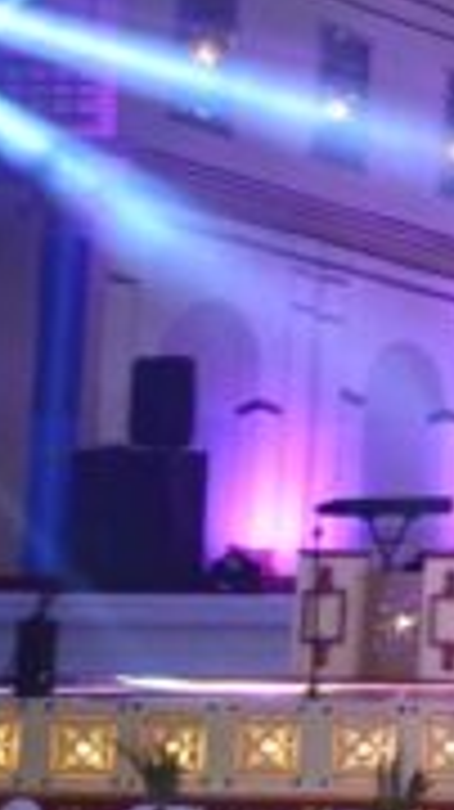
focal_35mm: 167
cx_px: 1483
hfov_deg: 6.5
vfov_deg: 12.7
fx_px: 3586
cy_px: -29
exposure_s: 1/125
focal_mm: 25
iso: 2500
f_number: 5
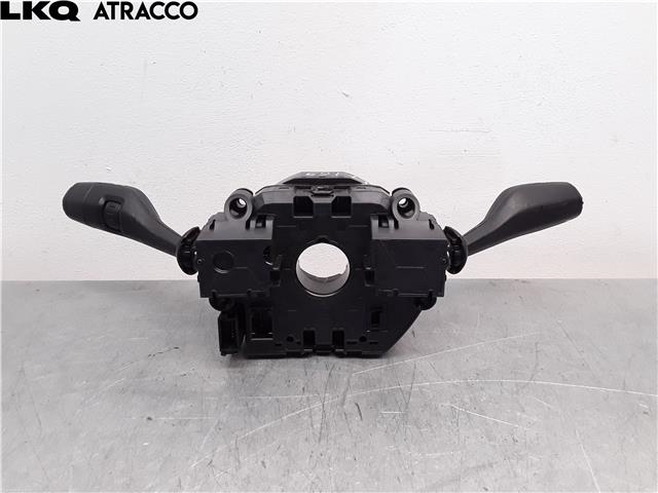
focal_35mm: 28
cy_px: 246
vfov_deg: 49.7
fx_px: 532
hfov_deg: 63.4
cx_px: 329
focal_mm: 2.91
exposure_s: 1/100
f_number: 1.9
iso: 100
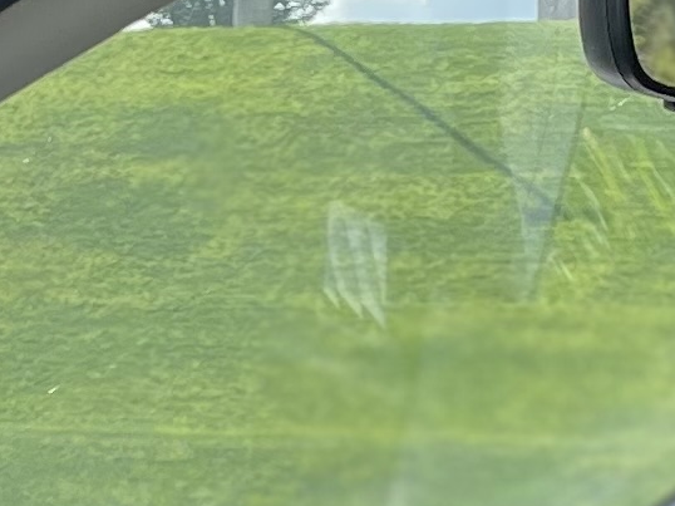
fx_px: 3801
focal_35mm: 195
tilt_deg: -10.7
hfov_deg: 10.1
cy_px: 1232
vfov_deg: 7.1
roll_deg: +0.8
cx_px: 133
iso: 50
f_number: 1.6
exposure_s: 1/1033
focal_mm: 4.2
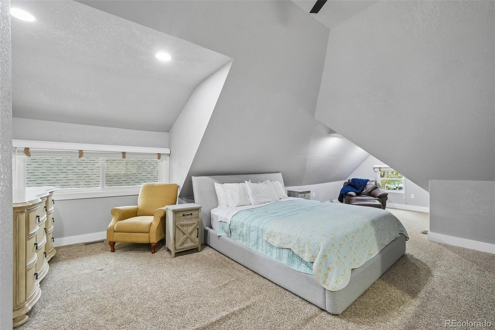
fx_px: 206
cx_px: 248
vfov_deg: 77.3
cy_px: 165
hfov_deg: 100.4
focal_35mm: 15
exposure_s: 1/5
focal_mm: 10
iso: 800
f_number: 8
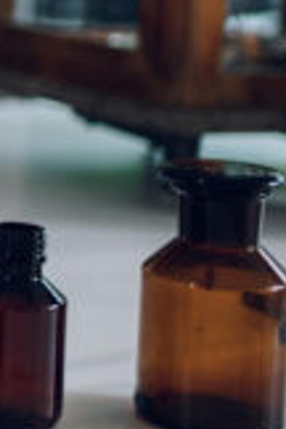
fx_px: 1978
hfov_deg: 7.2
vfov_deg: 12.1
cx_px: -612
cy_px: -70
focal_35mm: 166
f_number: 1.8
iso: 200
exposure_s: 1/250
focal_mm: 35
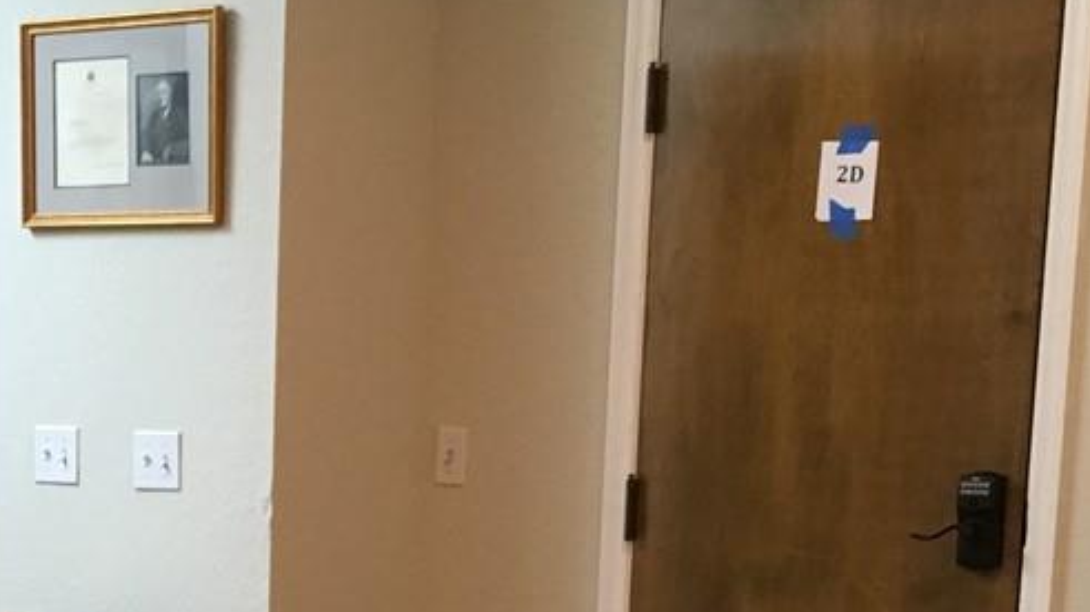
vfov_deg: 11.4
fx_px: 2976
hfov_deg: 19.9
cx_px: -89
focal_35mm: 103
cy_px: 843
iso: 100
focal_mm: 4.15
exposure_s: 1/30
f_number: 2.2
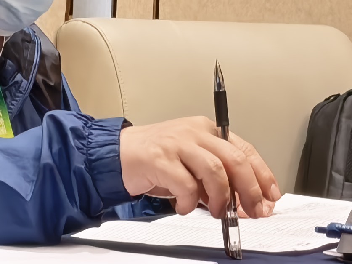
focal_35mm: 235
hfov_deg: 8.3
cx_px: 458
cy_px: 11
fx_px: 2389
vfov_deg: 6.3
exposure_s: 1/100
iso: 200
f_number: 1.6
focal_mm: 8.5
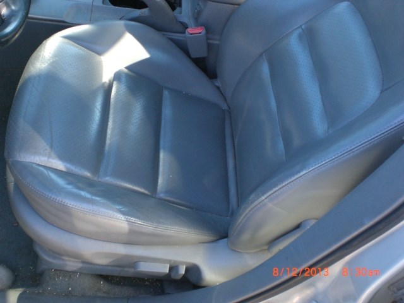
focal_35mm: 38
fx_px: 443
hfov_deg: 49.0
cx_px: 202
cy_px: 152
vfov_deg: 37.7
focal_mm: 6.3
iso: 200
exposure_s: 1/125
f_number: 3.1
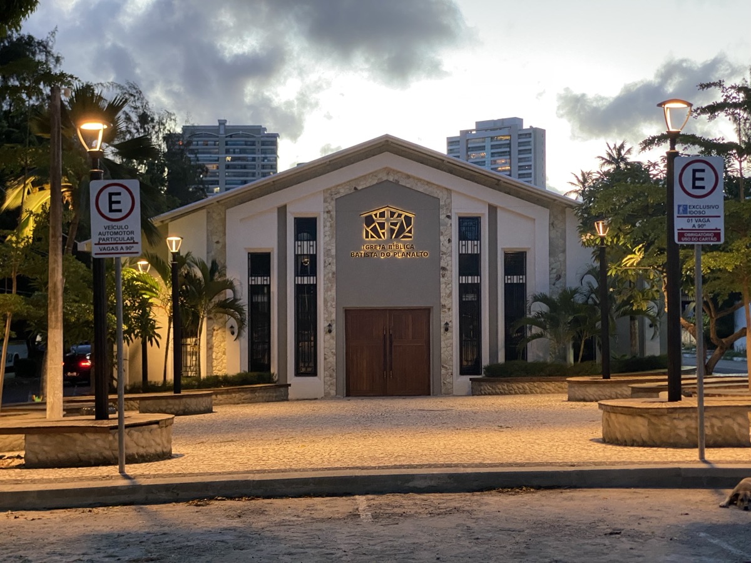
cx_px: 376
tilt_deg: +0.9
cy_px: 282
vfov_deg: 28.0
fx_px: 1128
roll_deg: +0.1
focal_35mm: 52
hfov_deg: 36.8
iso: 250
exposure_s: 1/60
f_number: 2
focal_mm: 6
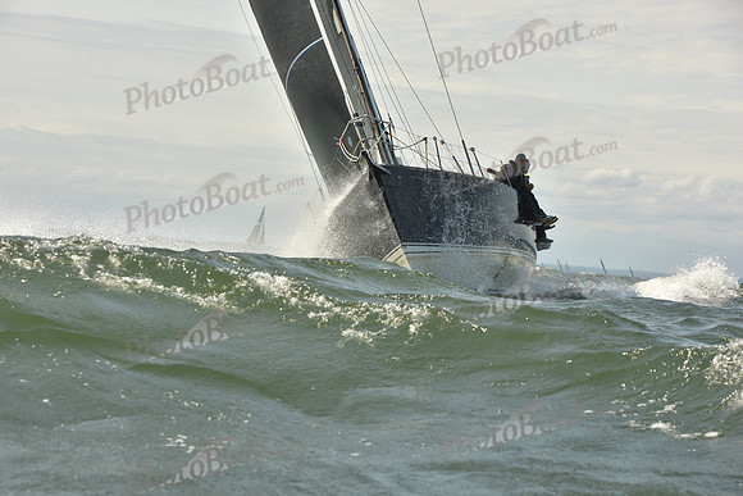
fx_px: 2518
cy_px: 248
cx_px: 372
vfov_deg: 11.2
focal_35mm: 122
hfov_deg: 16.8
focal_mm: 122
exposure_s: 1/800
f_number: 9
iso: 250
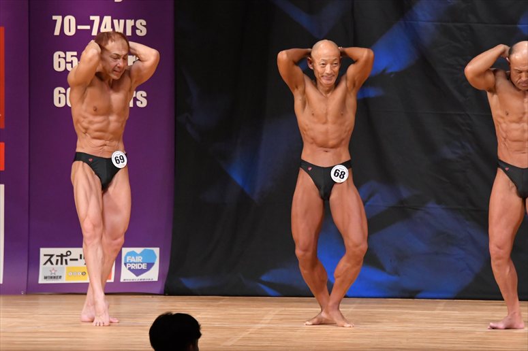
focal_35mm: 285
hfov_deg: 7.2
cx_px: 264
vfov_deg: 4.8
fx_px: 4178
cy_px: 176
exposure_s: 1/400
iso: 5600
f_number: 5.6
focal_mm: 190
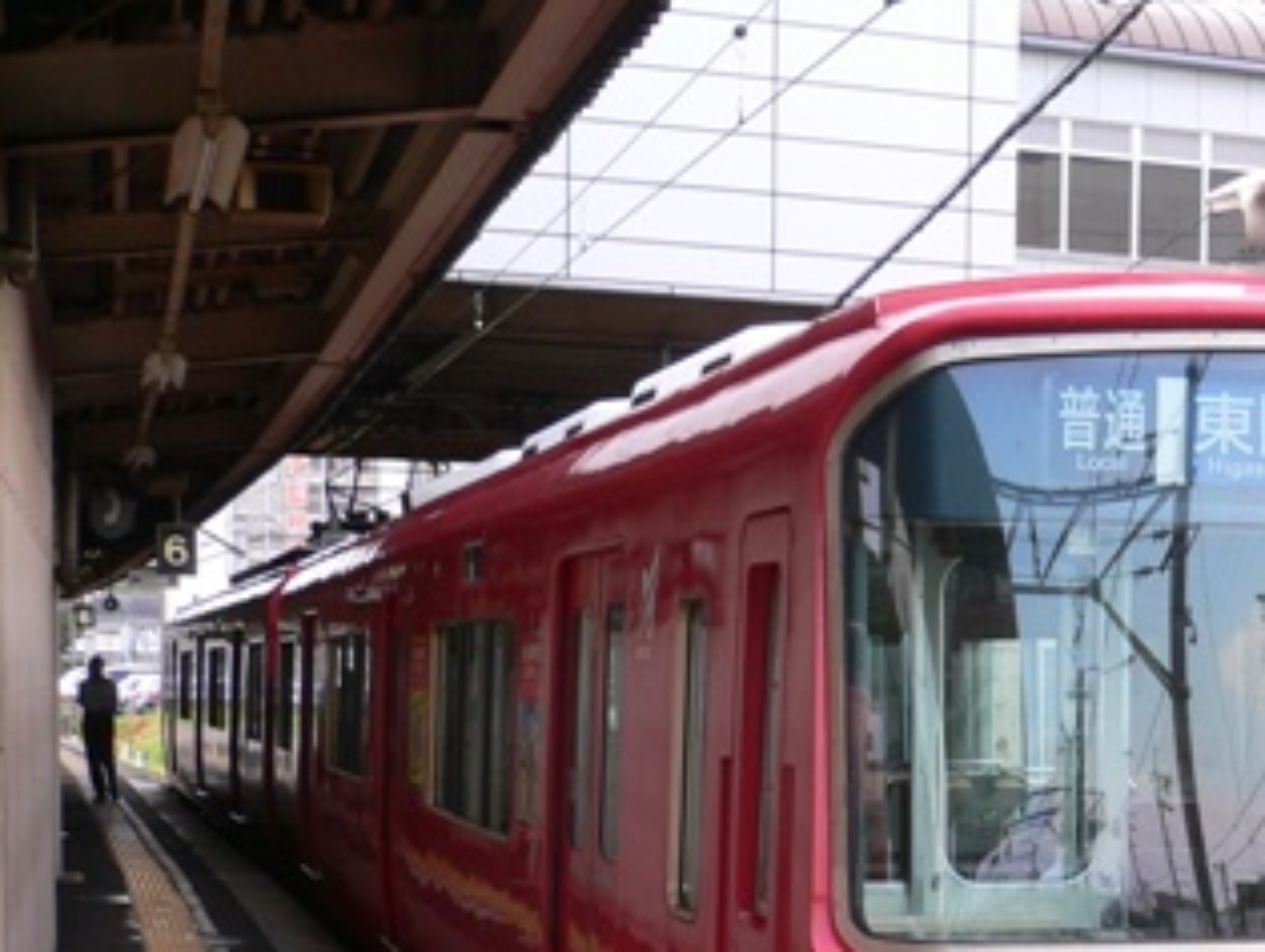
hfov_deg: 26.3
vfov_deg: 20.1
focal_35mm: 71
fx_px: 2598
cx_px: 1177
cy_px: 948
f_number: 2.8
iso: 100
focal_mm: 5.8
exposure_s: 1/100
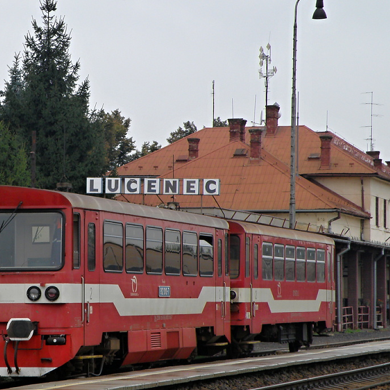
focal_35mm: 165
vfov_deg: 10.6
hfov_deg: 10.6
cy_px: 206
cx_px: 96
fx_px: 2103
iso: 64
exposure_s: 1/100
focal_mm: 18.99
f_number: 4.1
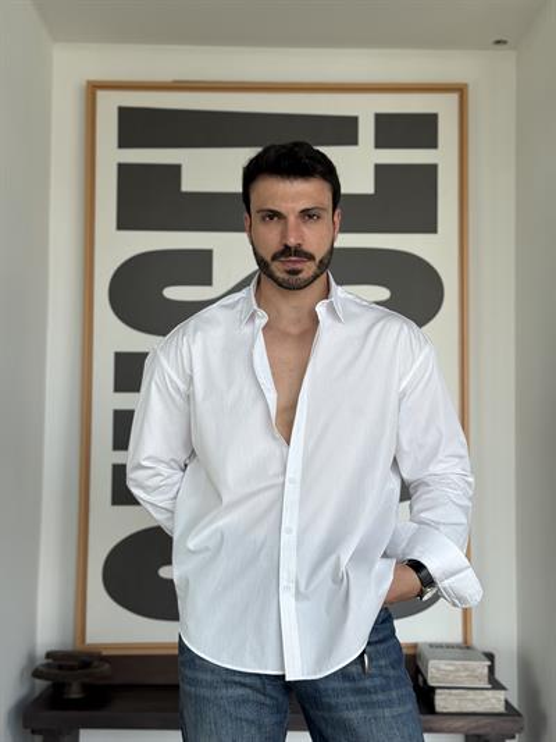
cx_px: 278
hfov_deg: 30.3
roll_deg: -0.8
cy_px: 371
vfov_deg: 39.6
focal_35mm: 48
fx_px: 1028
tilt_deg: +3.8
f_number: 1.78
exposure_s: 1/247
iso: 80
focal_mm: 6.76
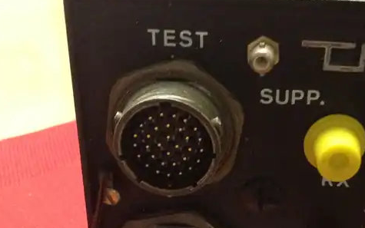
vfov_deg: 16.3
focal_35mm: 78
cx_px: 216
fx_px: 776
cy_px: 247
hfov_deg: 26.4
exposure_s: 1/15
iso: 500
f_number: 2.4
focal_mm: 4.28
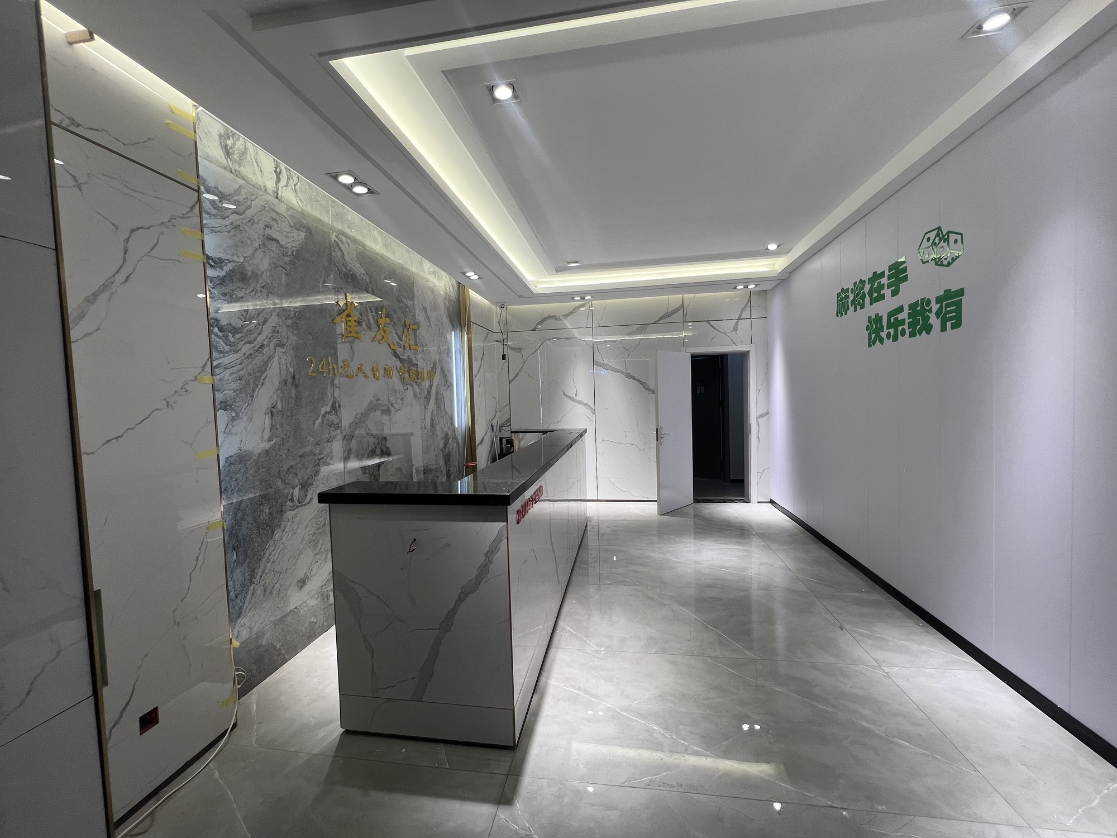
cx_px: 558
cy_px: 419
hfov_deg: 106.2
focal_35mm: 13
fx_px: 419
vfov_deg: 89.9
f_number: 1.8
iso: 50
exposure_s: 1/100
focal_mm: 1.57
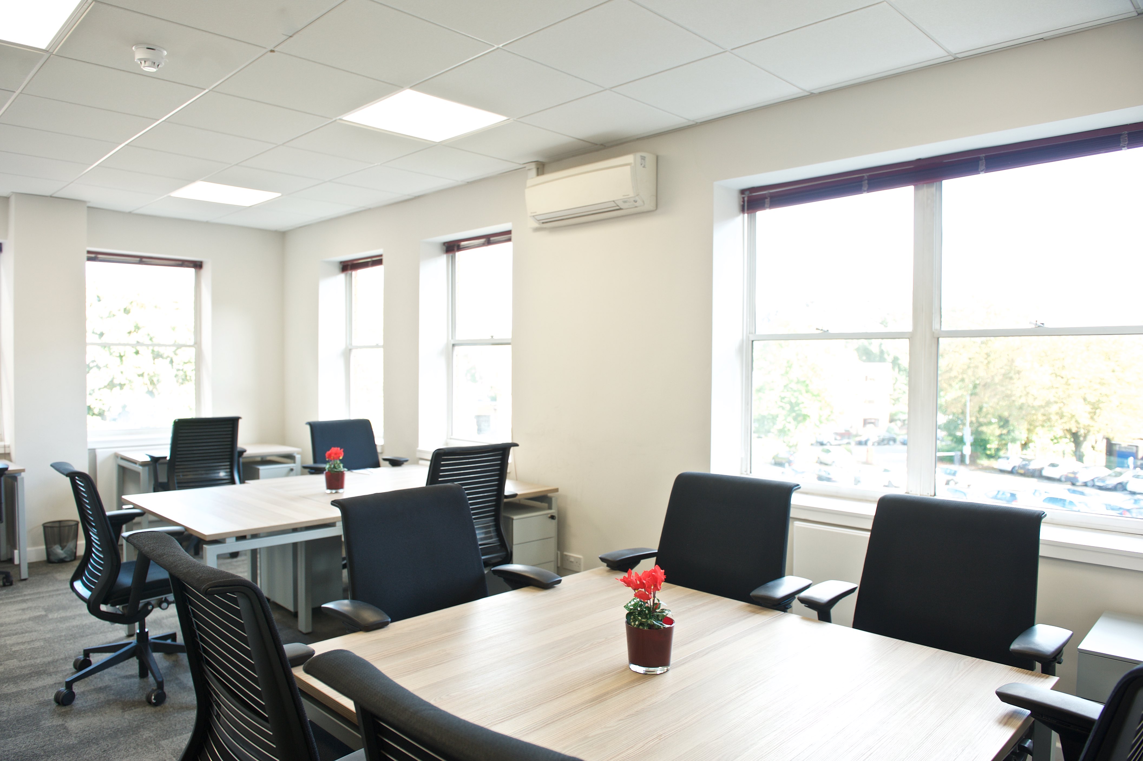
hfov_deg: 73.8
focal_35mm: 24
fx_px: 762
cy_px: 380
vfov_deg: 53.1
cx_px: 572
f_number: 10
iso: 500
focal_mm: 24
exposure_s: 1/50
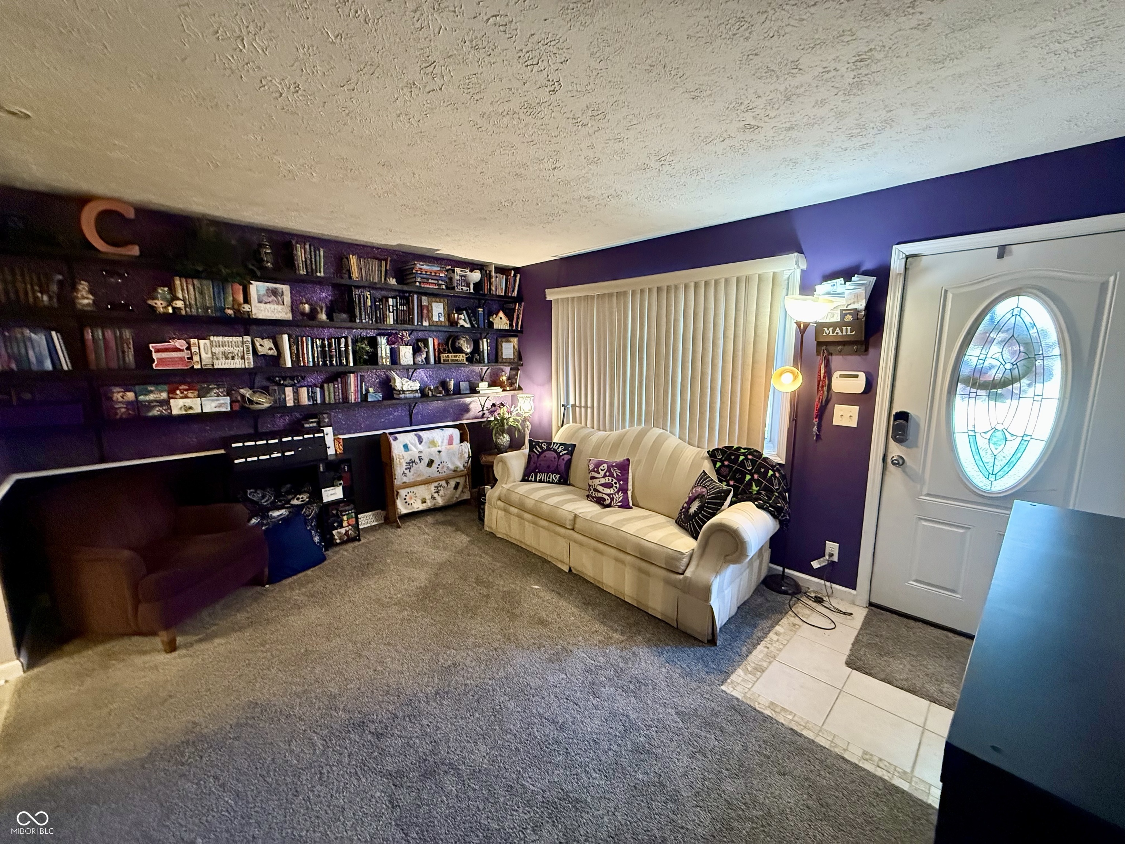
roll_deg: -0.3
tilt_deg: -8.3
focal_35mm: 14
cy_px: 422
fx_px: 455
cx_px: 562
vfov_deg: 85.7
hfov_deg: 102.1
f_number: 2.2
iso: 640
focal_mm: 2.22
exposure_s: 1/60
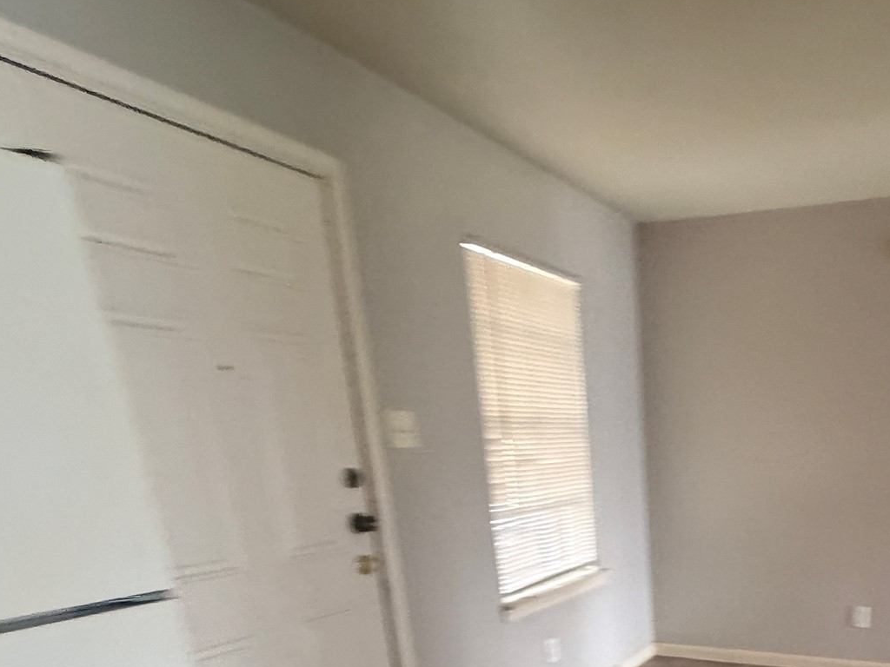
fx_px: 720
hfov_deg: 57.5
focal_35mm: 28
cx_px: 741
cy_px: 657
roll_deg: -1.6
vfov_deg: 43.2
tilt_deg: -15.0
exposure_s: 1/60
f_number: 2.2
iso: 500
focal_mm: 2.22
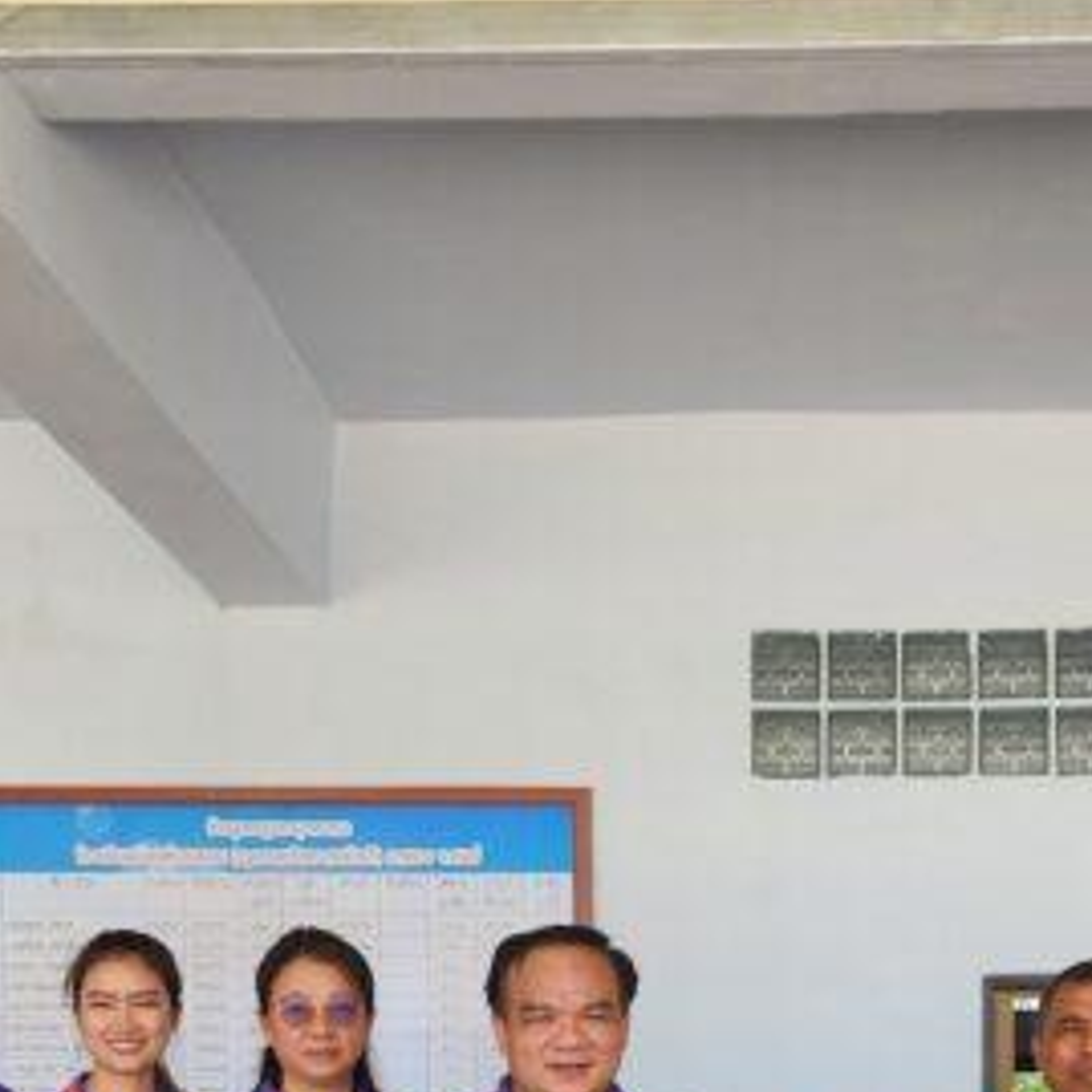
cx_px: 771
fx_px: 2070
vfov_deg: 27.5
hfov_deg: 29.2
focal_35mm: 58
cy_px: 1149
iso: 12
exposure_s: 1/186
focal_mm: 6.4
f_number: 1.8
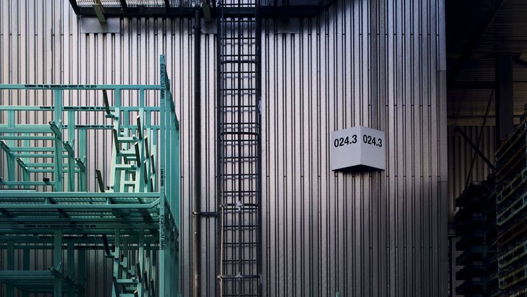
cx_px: 264
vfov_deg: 14.6
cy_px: 388
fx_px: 1104
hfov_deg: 26.8
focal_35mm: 79
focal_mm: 50
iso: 640
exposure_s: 1/125
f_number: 8
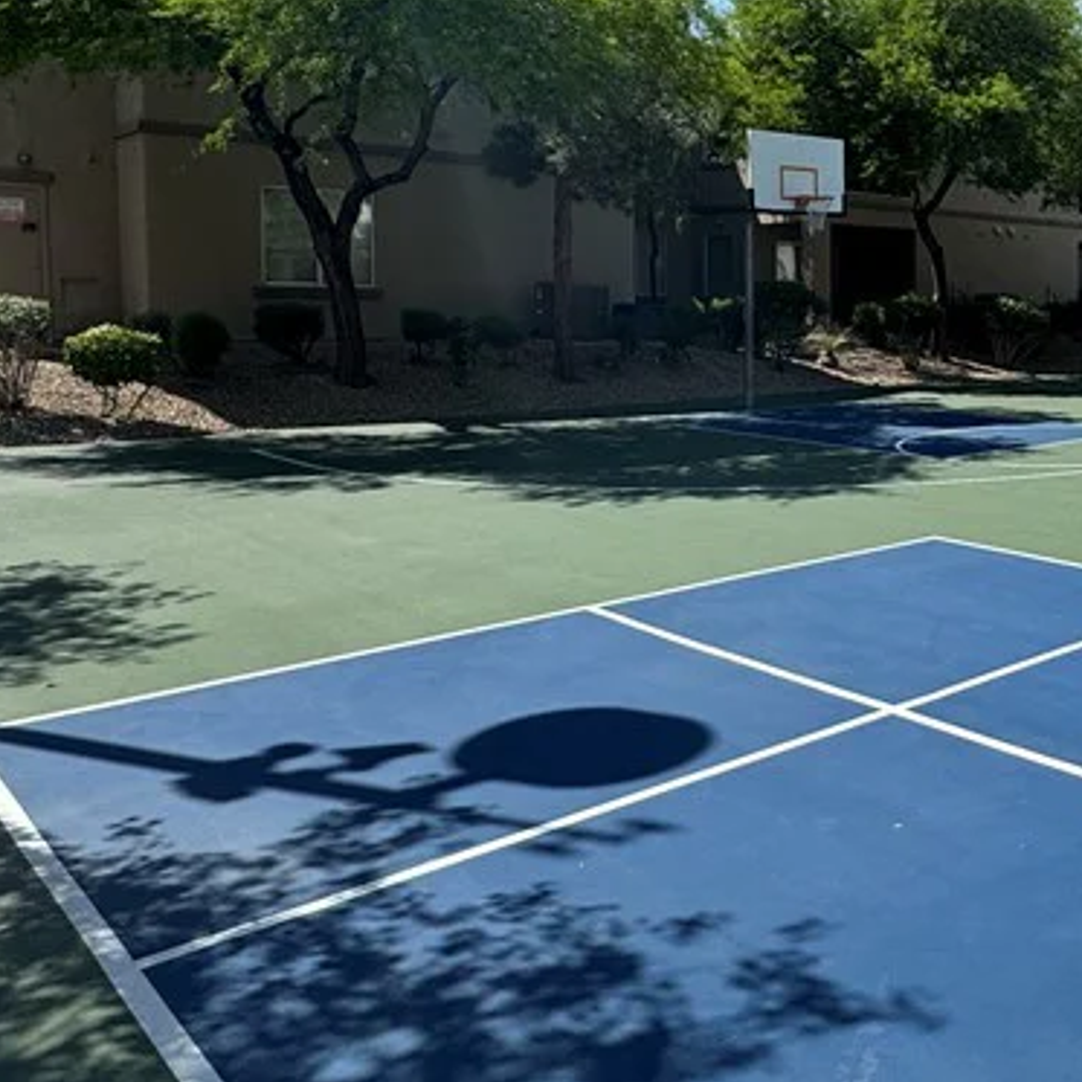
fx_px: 1202
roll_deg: -0.5
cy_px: 363
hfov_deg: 41.4
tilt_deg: -3.4
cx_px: 1108
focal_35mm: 34
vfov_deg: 47.7
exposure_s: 1/1600
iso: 50
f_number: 2.2
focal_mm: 2.22
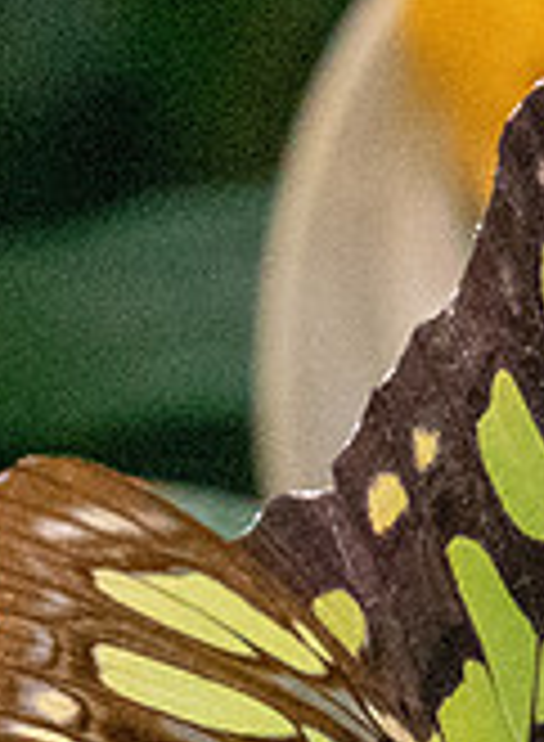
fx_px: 42179
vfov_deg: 1.0
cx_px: 336
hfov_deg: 0.7
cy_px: 763
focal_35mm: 1984
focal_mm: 300
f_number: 9
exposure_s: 1/320
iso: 6400
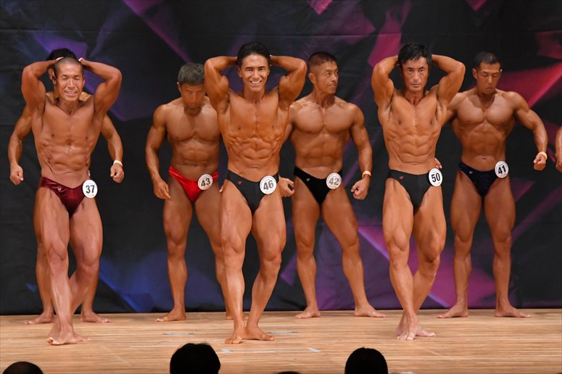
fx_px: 4213
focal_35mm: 270
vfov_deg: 5.1
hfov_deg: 7.6
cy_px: 187
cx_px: 281
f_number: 5.6
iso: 5000
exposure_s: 1/400
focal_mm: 180
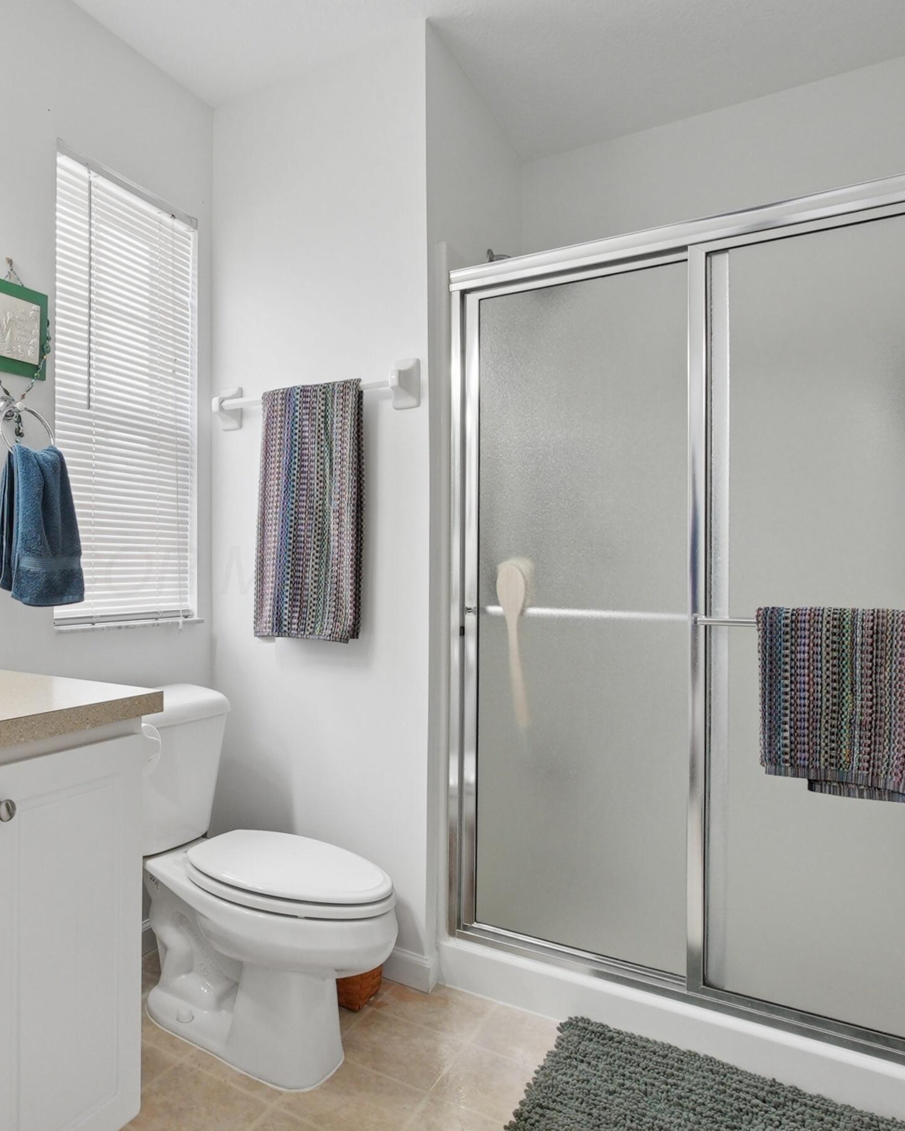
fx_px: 770
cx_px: 181
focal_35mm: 23
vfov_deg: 72.6
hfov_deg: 56.5
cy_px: 569
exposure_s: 1/40
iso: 640
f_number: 7.1
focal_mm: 11
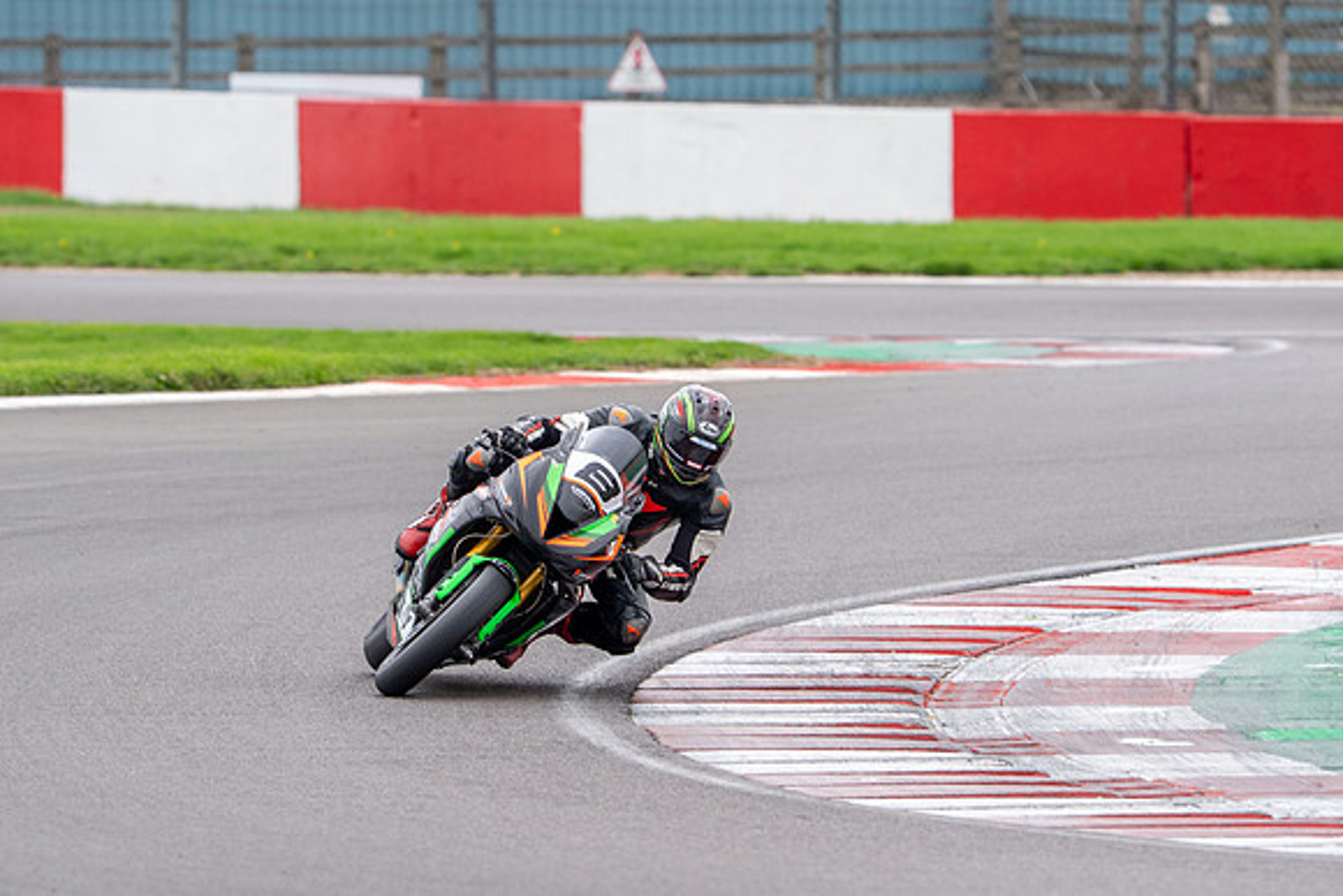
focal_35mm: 454
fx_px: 16937
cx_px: 642
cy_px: 415
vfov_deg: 3.0
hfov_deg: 4.5
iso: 320
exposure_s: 1/500
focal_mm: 340
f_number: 5.6
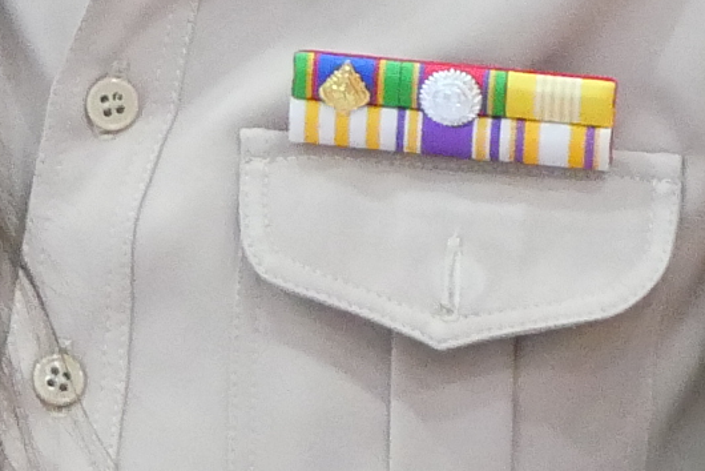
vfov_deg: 1.6
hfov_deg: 2.4
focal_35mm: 869
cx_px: -97
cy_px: -435
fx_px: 17026
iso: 3200
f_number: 5.6
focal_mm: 60
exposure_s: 1/25
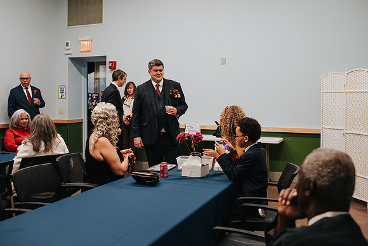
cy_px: 108
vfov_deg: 33.9
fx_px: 402
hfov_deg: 49.2
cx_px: 184
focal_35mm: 39
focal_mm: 35
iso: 1000
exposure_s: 1/200
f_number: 2.8
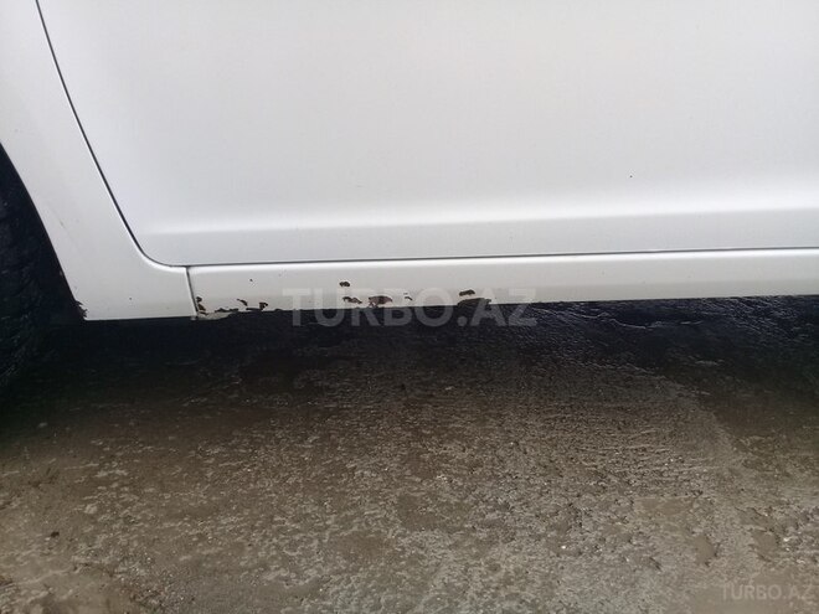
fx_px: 733
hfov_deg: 58.4
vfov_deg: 45.4
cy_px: 307
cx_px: 410
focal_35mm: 31
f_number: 2.2
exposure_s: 1/50
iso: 64
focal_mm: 3.3
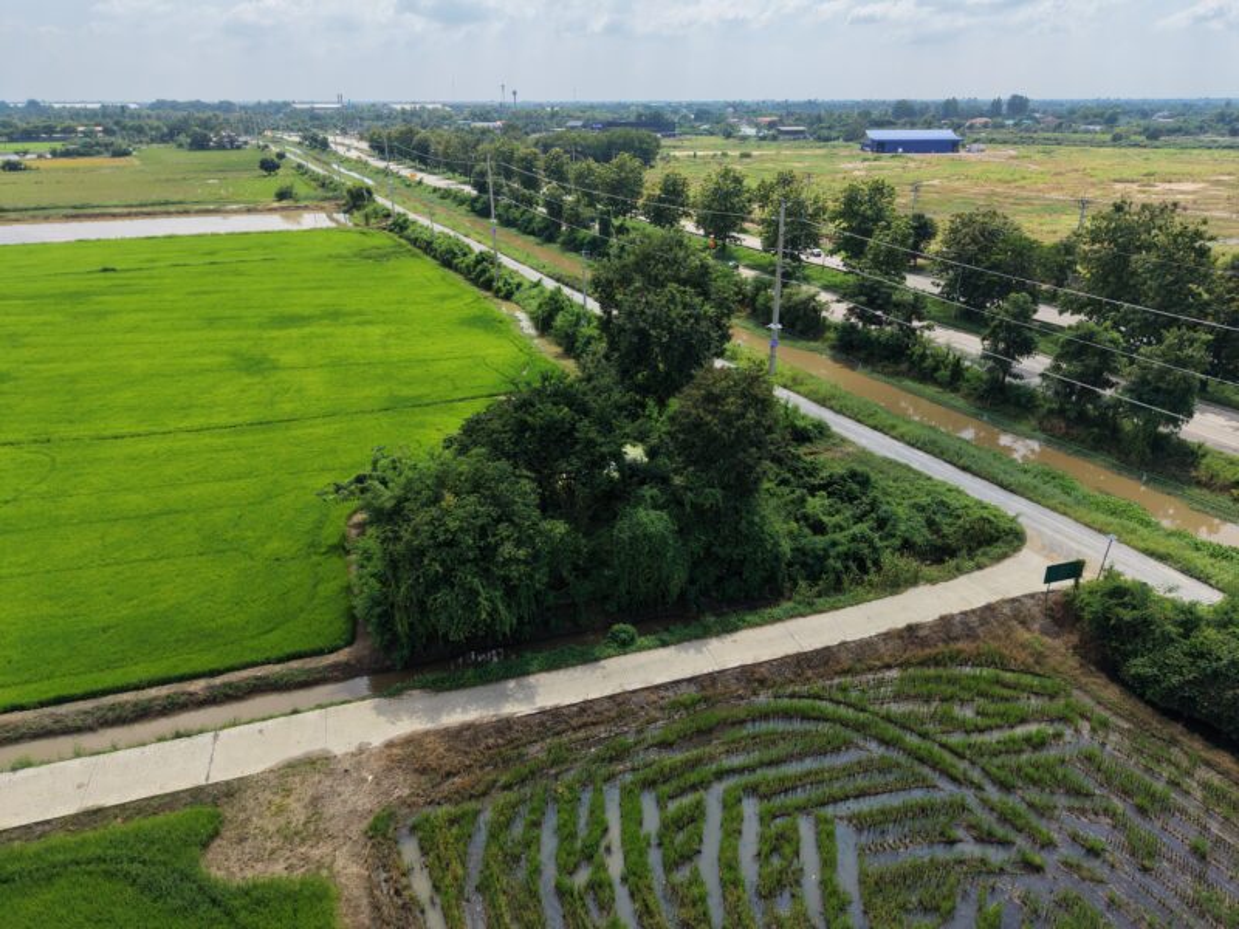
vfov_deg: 56.8
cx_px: 620
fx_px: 859
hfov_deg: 71.6
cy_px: 464
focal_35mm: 24
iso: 400
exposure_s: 1/8000
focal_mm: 8.67
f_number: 1.8
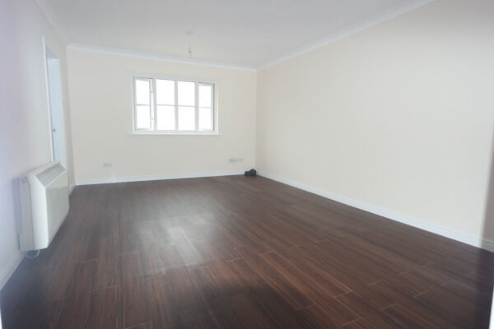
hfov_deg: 90.0
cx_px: 247
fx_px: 247
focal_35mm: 18
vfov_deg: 67.4
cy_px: 164
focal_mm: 12
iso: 400
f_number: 4
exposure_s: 1/180
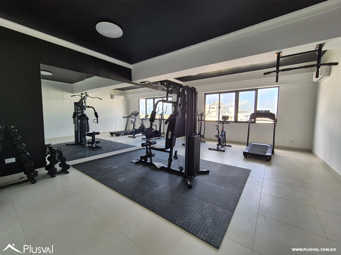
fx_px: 128
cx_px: 170
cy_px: 128
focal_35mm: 13
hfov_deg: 106.2
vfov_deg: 89.9
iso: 64
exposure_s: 1/120
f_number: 2.2
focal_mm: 2.2
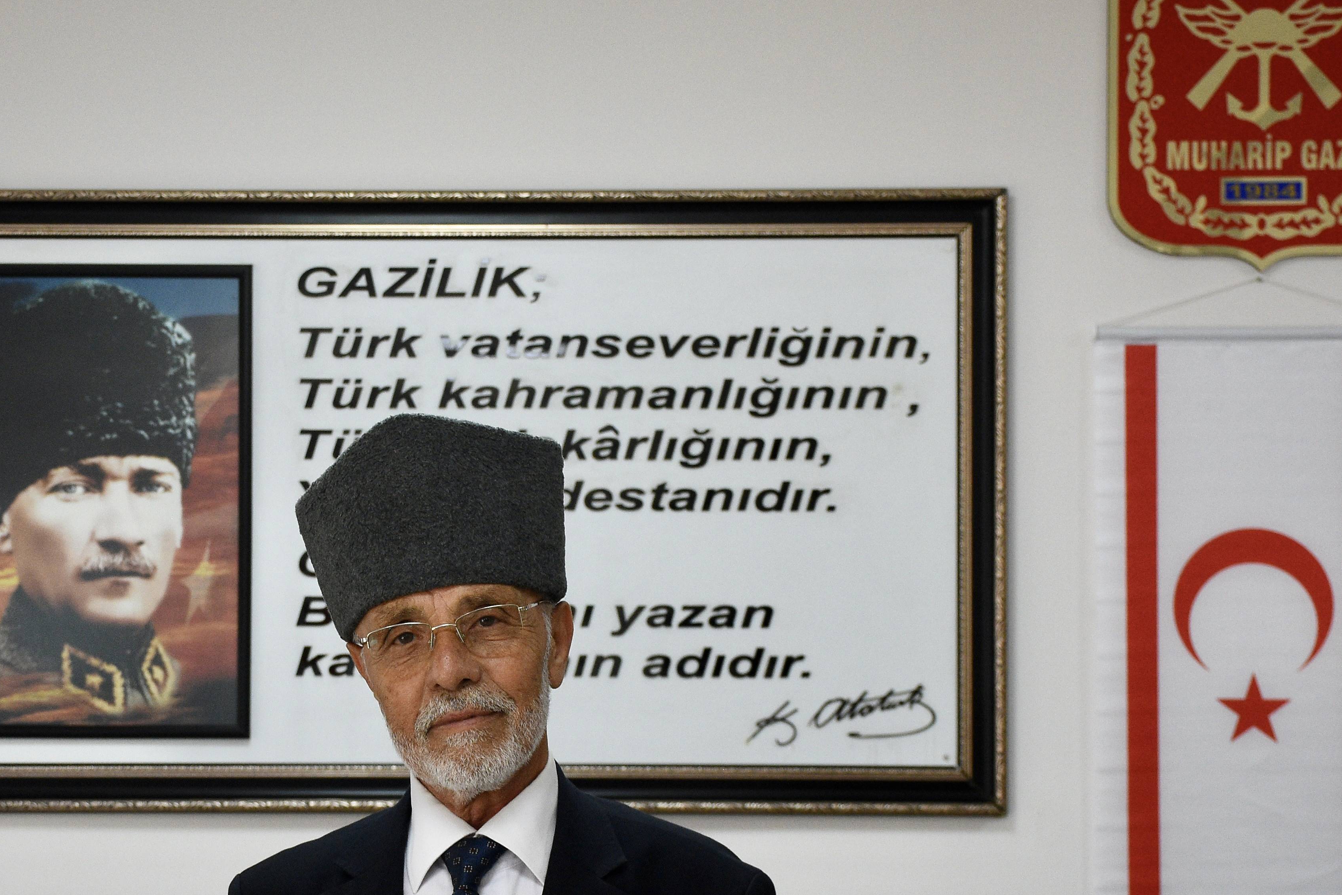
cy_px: 592
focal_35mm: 80
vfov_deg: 17.0
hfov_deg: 25.2
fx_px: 2982
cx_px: 454
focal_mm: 30
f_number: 5.6
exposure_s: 1/125
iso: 1000
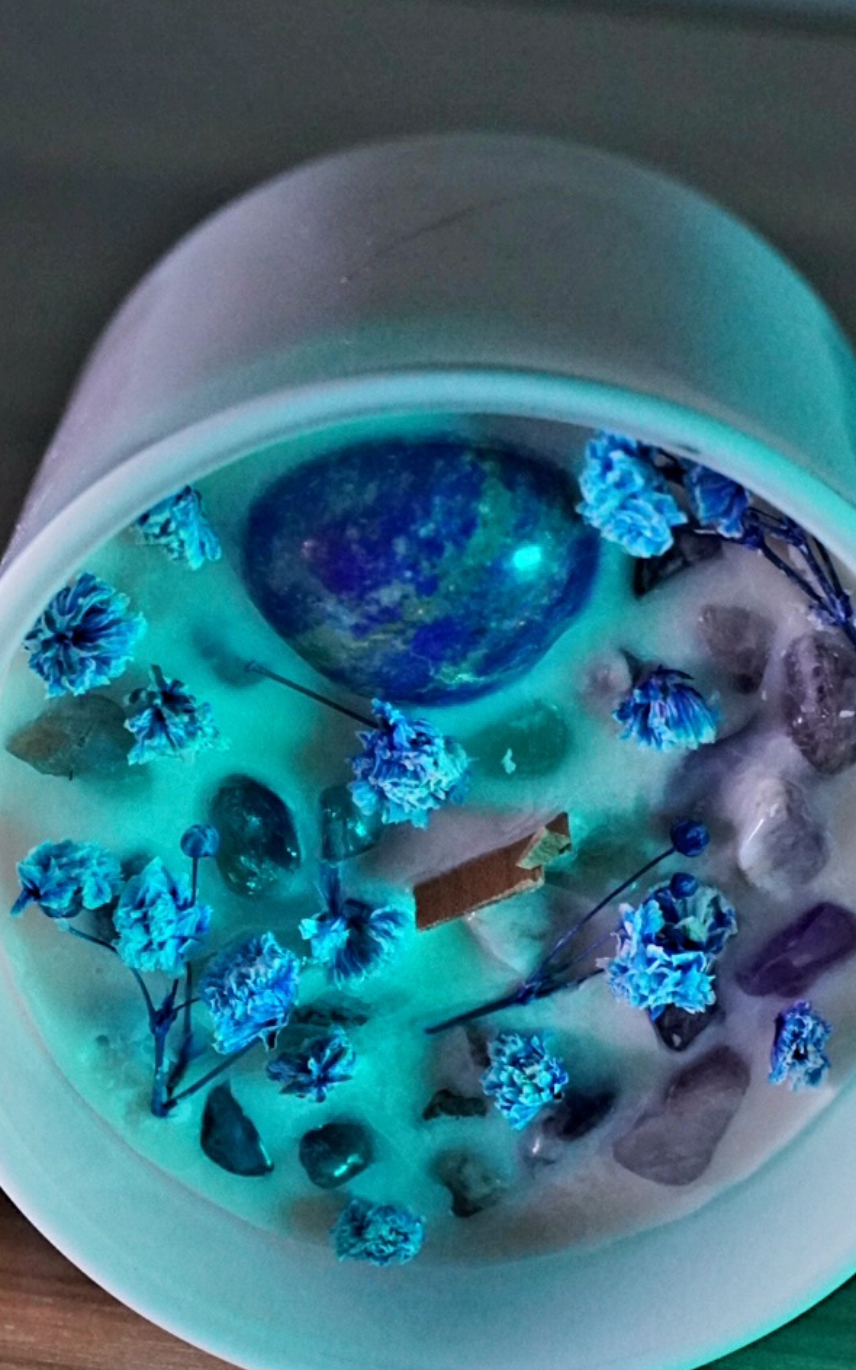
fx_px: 5184
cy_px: 956
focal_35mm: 139
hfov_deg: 9.4
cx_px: 373
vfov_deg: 15.0
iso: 4000
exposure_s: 1/100
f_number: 5
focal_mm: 53
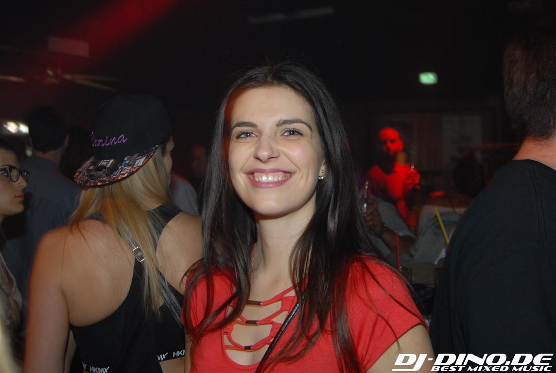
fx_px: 557
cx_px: 278
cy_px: 186
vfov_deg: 37.0
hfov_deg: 53.0
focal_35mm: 36
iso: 400
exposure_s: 1/6
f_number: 5.6
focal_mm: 24
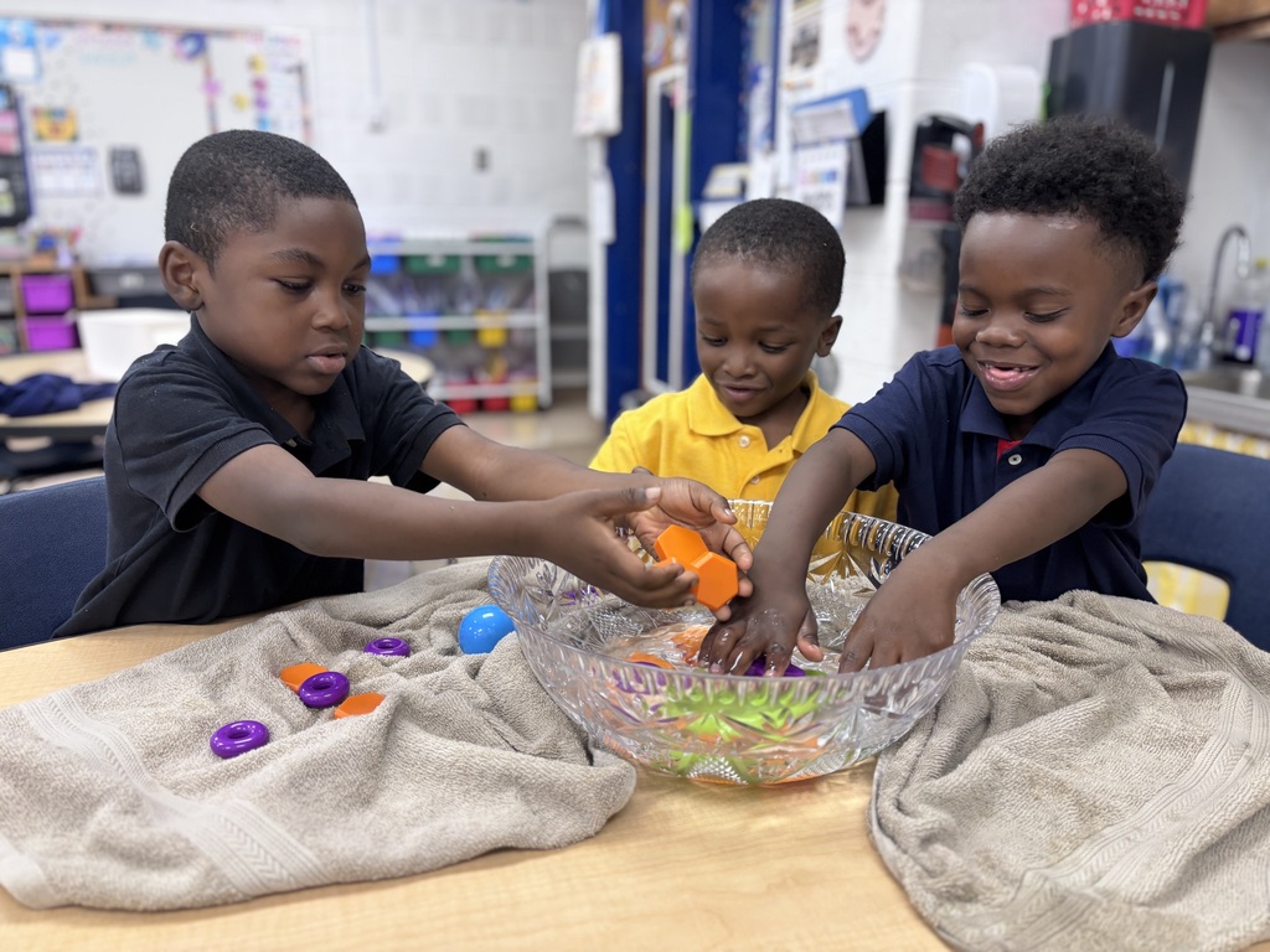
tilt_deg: -14.1
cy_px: 476
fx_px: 954
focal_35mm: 26
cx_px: 635
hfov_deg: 67.3
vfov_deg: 53.1
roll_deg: -0.2
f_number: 1.6
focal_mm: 5.96
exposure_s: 1/60
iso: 125
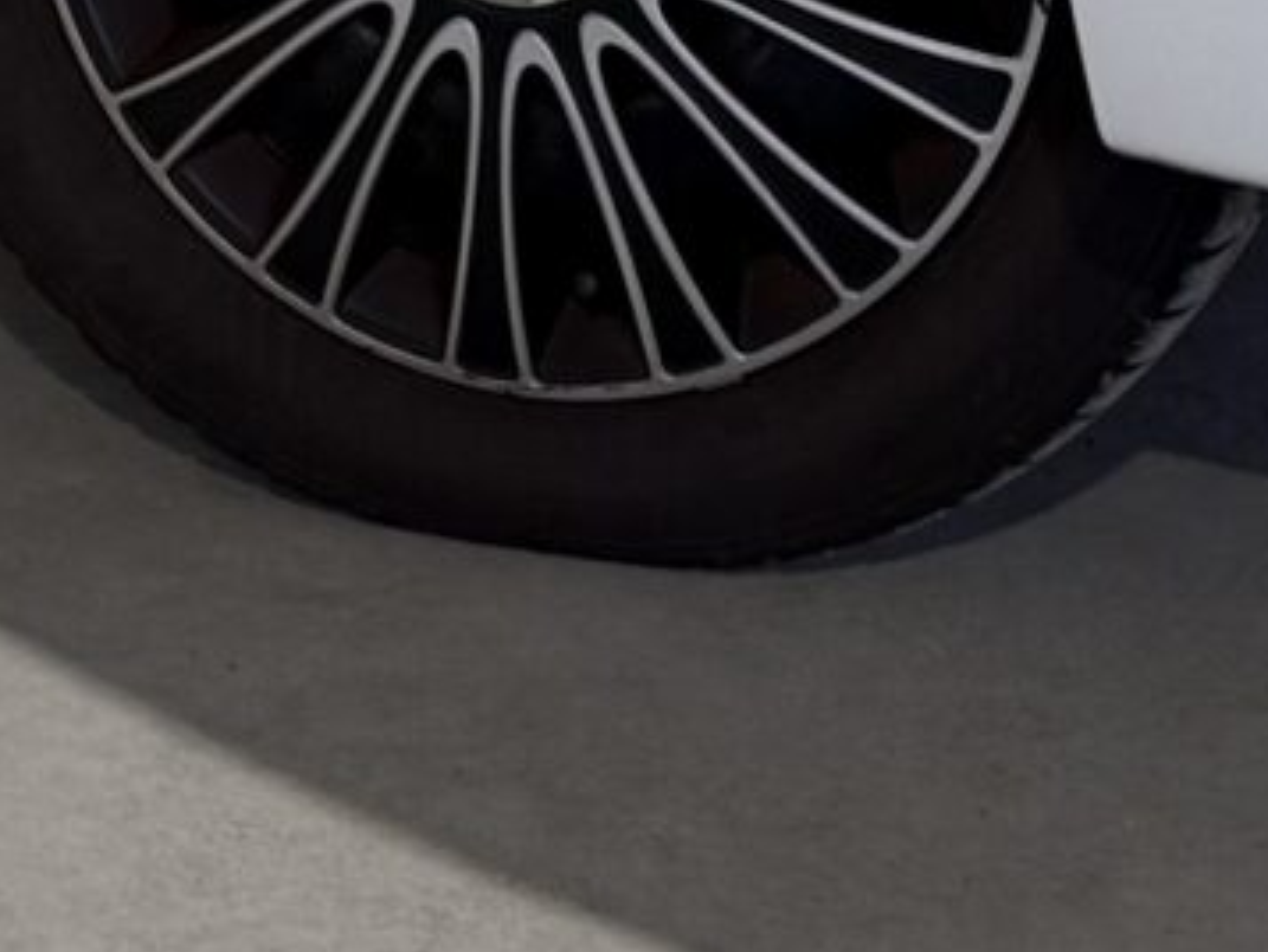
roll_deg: -0.4
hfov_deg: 11.5
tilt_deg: -5.8
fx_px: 6303
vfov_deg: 7.9
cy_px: -1396
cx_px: 497
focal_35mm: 172
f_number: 1.78
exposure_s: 1/121
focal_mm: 6.76
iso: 100
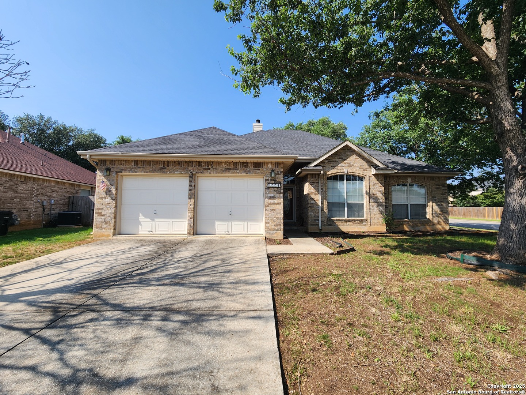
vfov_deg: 89.9
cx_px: 263
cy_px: 198
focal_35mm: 13
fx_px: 198
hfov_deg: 106.2
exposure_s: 1/1245
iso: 50
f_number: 2.2
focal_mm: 2.2
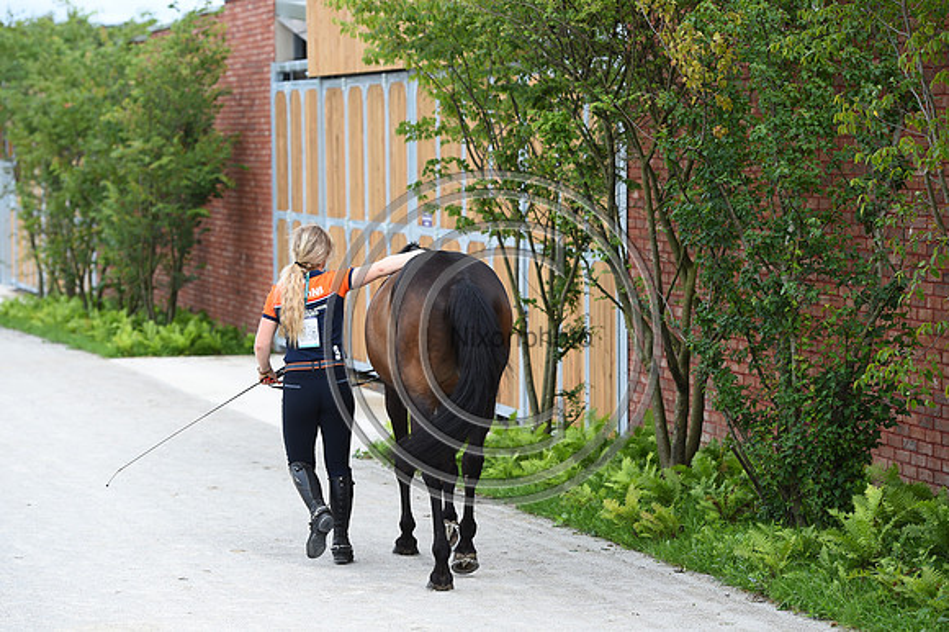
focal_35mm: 125
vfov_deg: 11.0
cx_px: 474
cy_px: 316
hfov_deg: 16.4
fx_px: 3293
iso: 280
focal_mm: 125
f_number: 5
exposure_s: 1/800
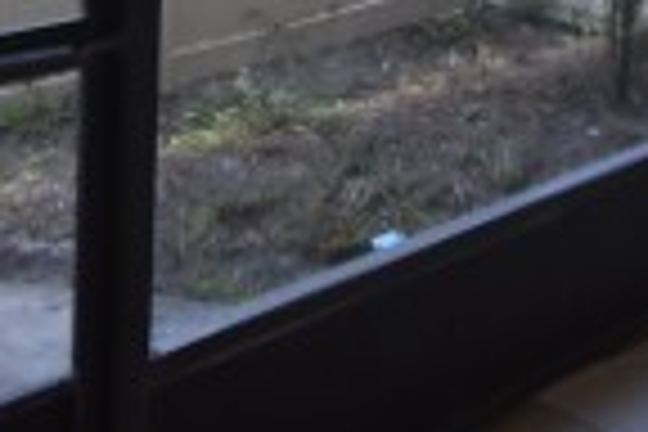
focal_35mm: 75
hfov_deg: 26.6
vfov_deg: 16.0
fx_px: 1350
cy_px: -297
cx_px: 490
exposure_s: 1/1000
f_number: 3.5
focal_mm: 10
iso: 800
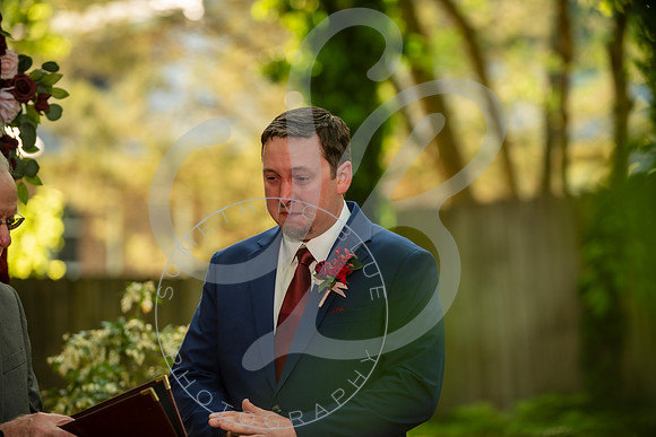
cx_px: 328
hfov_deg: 12.8
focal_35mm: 160
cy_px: 218
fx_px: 2916
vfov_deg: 8.6
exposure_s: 1/200
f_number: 2.8
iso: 250
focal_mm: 160
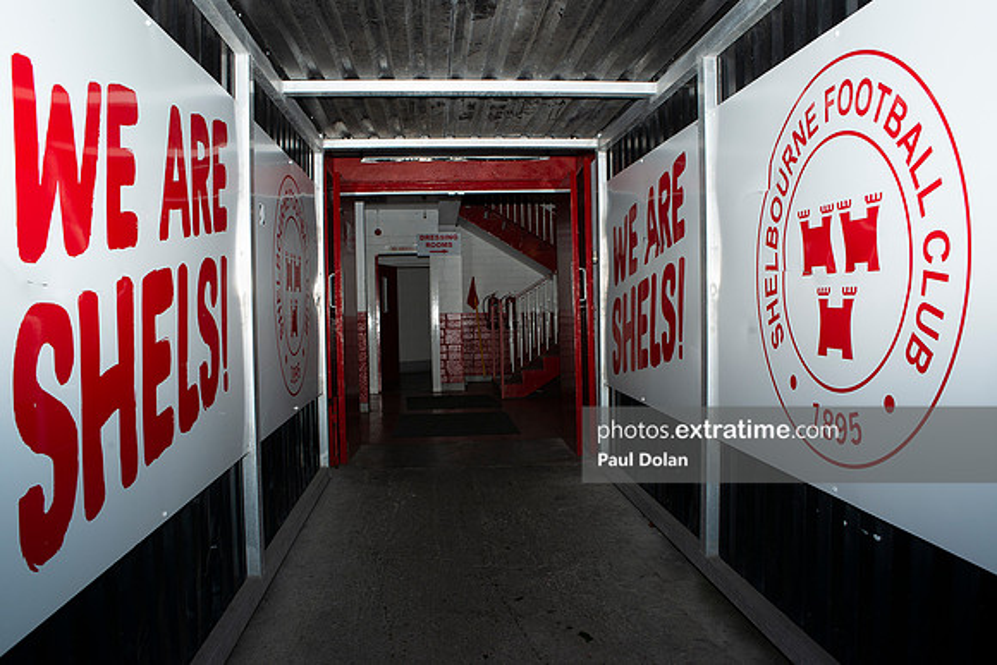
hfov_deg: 65.5
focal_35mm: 28
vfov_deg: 46.4
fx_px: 776
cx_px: 498
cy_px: 332
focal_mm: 28
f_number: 9
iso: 400
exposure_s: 1/200
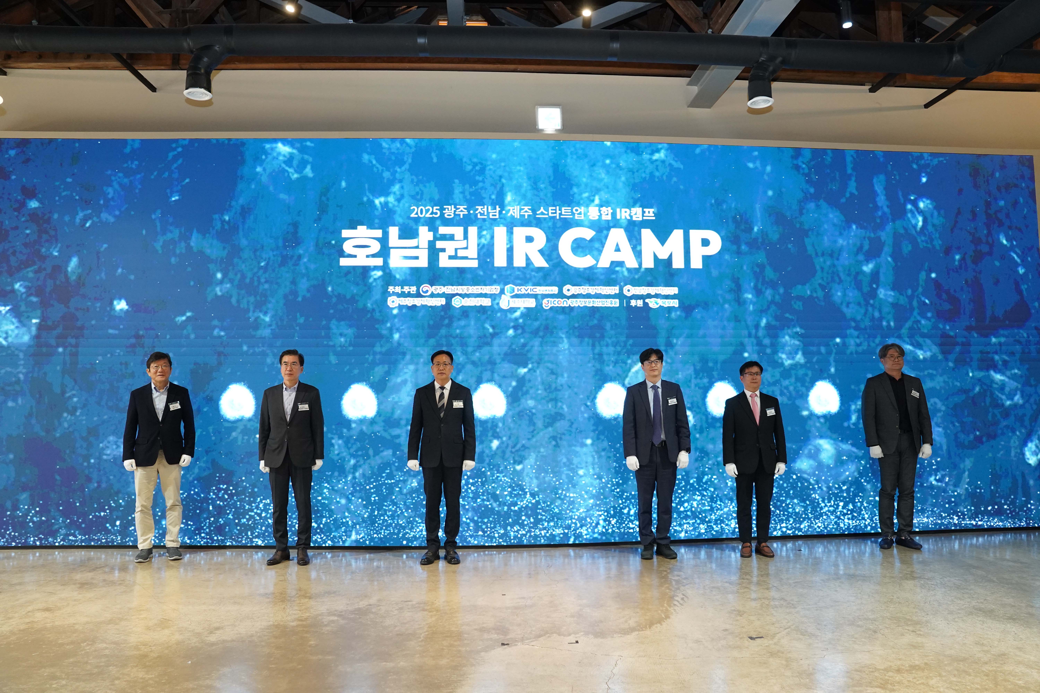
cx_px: 520
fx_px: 693
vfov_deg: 53.1
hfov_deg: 73.7
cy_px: 346
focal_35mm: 24
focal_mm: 24
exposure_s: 1/160
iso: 4000
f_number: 4
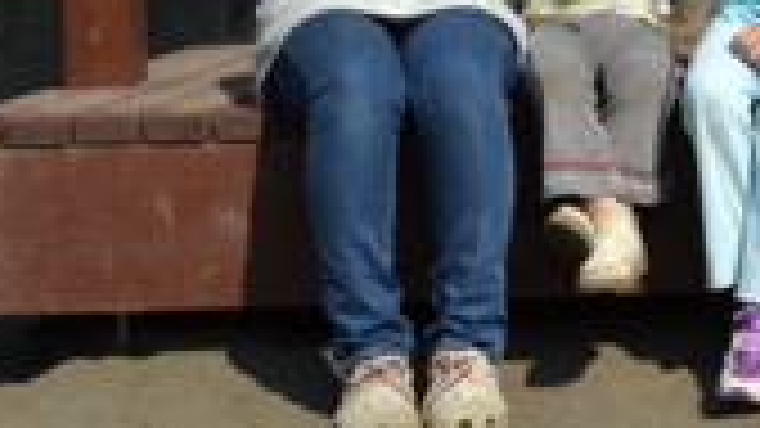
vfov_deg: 9.9
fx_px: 2398
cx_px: 868
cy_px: -164
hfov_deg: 17.3
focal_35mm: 119
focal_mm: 32
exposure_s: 1/250
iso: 100
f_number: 8
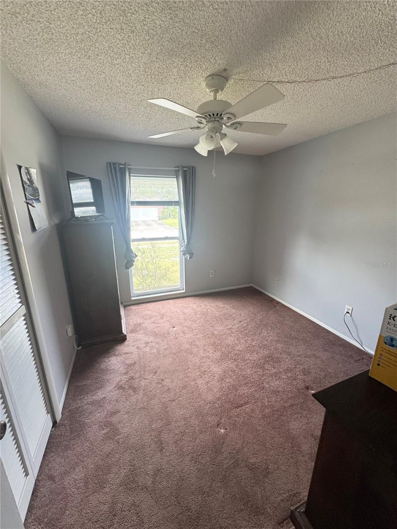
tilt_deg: -16.0
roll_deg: +3.7
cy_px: 264
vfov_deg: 102.1
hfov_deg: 85.7
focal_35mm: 14
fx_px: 214
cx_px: 198
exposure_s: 1/99
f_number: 2.2
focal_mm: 2.22
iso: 160
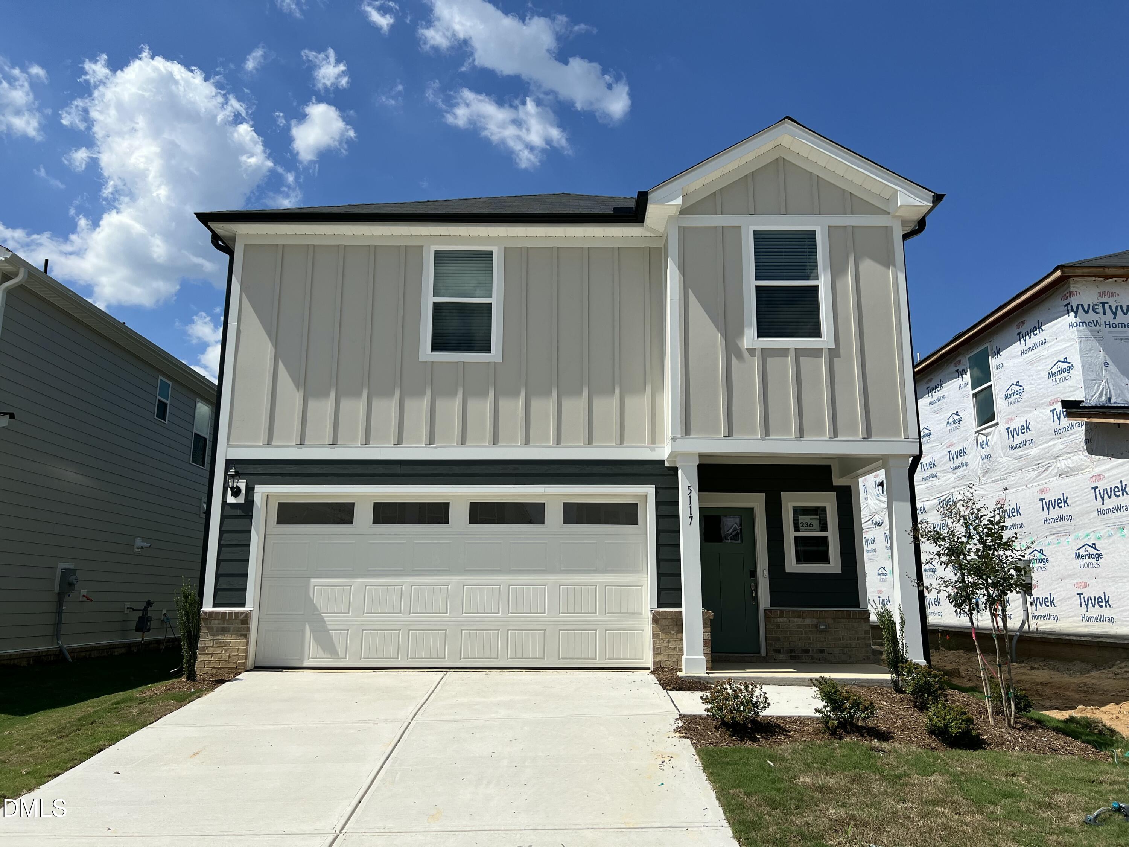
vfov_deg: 53.1
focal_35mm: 26
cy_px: 424
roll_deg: -0.9
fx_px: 848
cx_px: 564
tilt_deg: +12.1
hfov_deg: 67.3
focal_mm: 5.7
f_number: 1.5
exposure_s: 1/8696
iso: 50
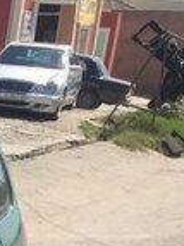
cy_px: 417
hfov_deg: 9.2
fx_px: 951
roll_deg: -0.9
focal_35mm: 134
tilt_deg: -20.5
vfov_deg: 13.5
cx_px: -332
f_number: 2.2
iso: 25
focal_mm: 4.15
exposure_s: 1/1099
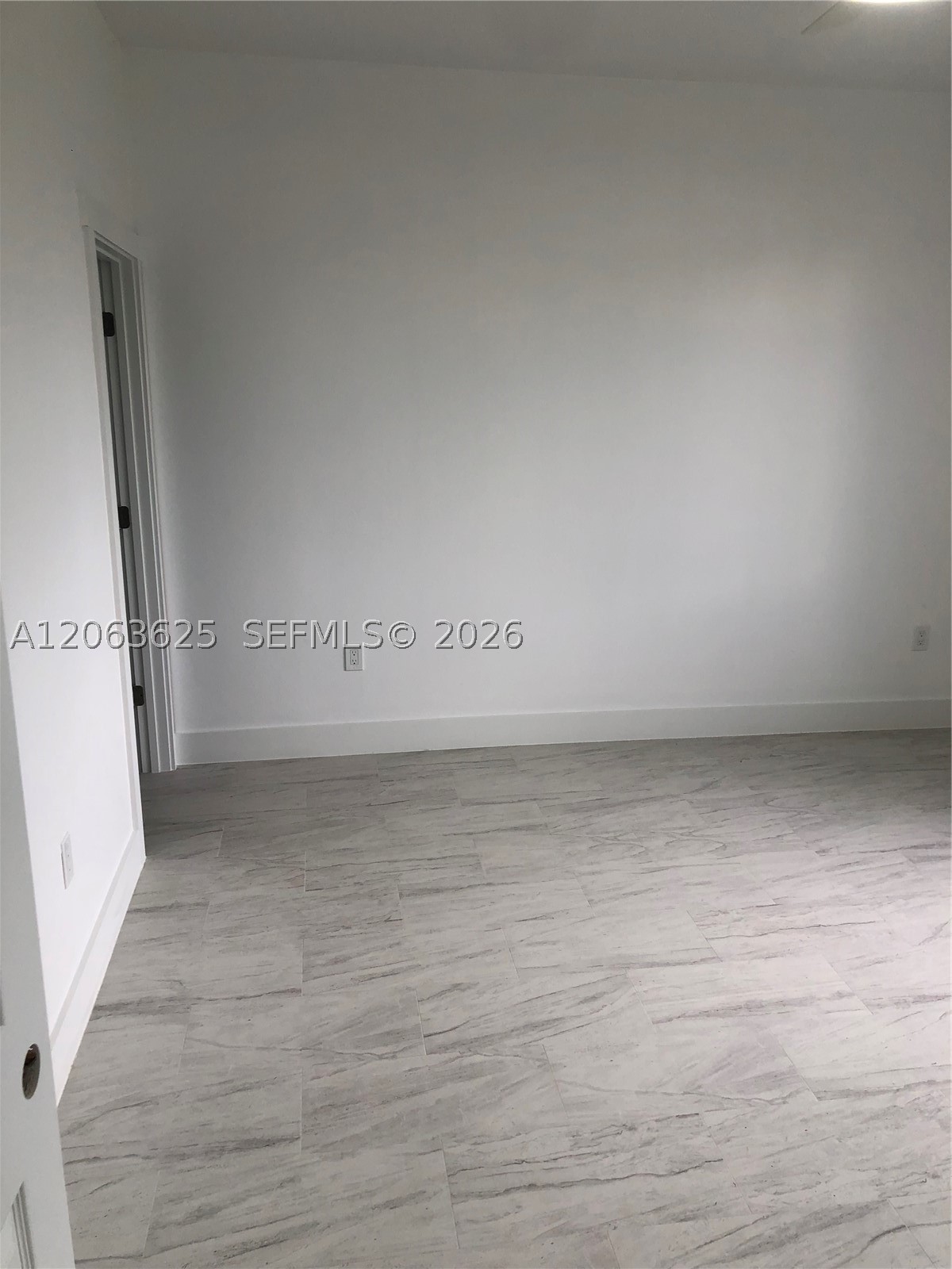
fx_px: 1027
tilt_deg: -12.8
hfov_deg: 49.7
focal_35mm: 28
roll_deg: +0.1
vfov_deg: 63.4
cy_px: 634
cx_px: 476
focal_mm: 3.99
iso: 40
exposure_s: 1/120
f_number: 1.8
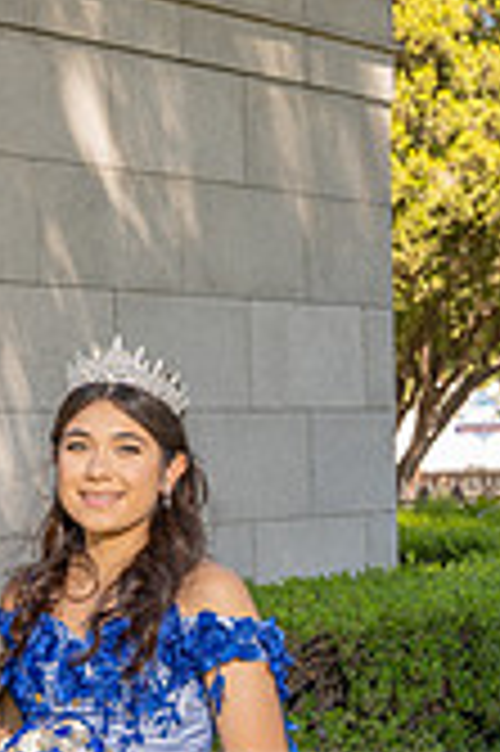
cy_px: 803
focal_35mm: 137
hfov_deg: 10.0
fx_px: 2860
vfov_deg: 14.7
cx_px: 82
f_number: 4.5
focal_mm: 32.2
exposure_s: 1/125
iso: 64
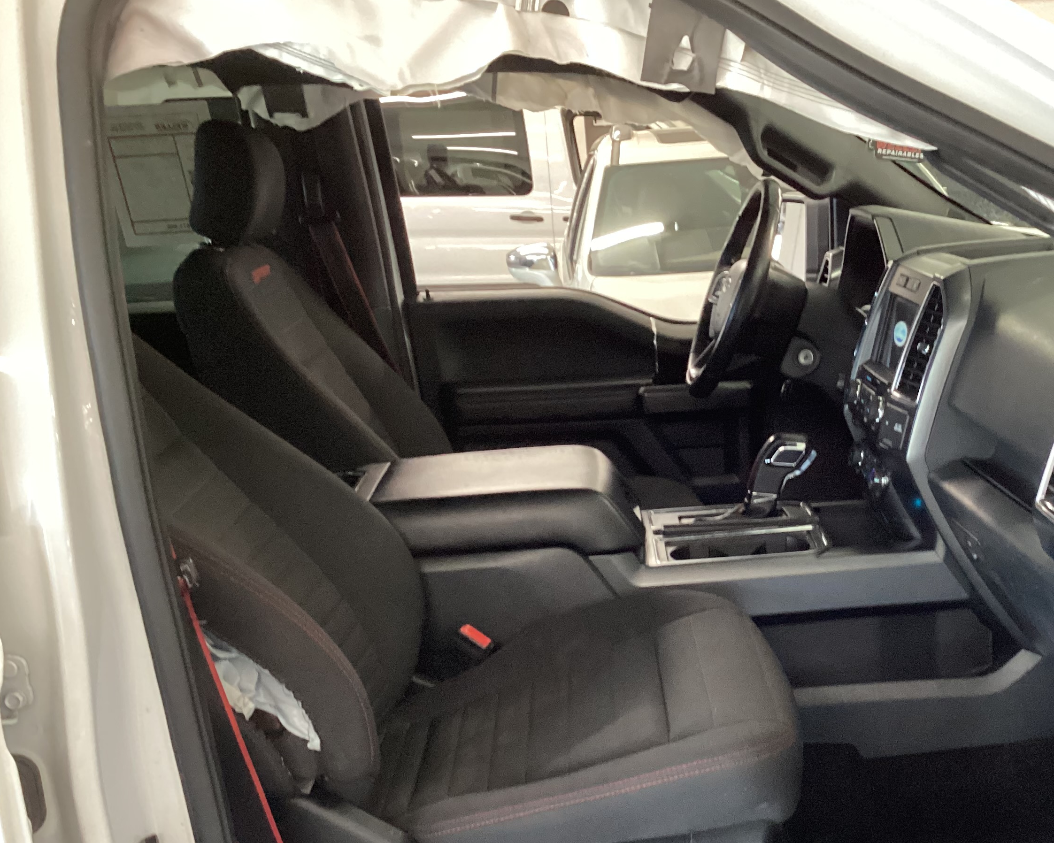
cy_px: 536
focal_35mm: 44
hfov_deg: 41.2
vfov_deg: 33.9
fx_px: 1373
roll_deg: +3.1
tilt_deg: -16.5
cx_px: 746
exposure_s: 1/33
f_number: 2.4
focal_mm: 3.3
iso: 400
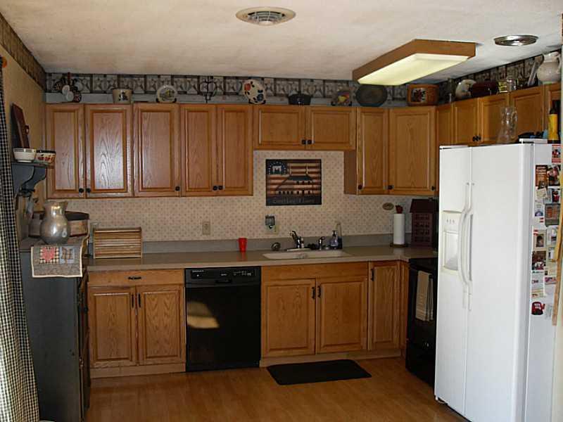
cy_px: 211
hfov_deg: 50.1
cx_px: 282
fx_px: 602
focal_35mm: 37
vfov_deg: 38.7
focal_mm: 6.3
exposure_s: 1/45
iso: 100
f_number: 2.8
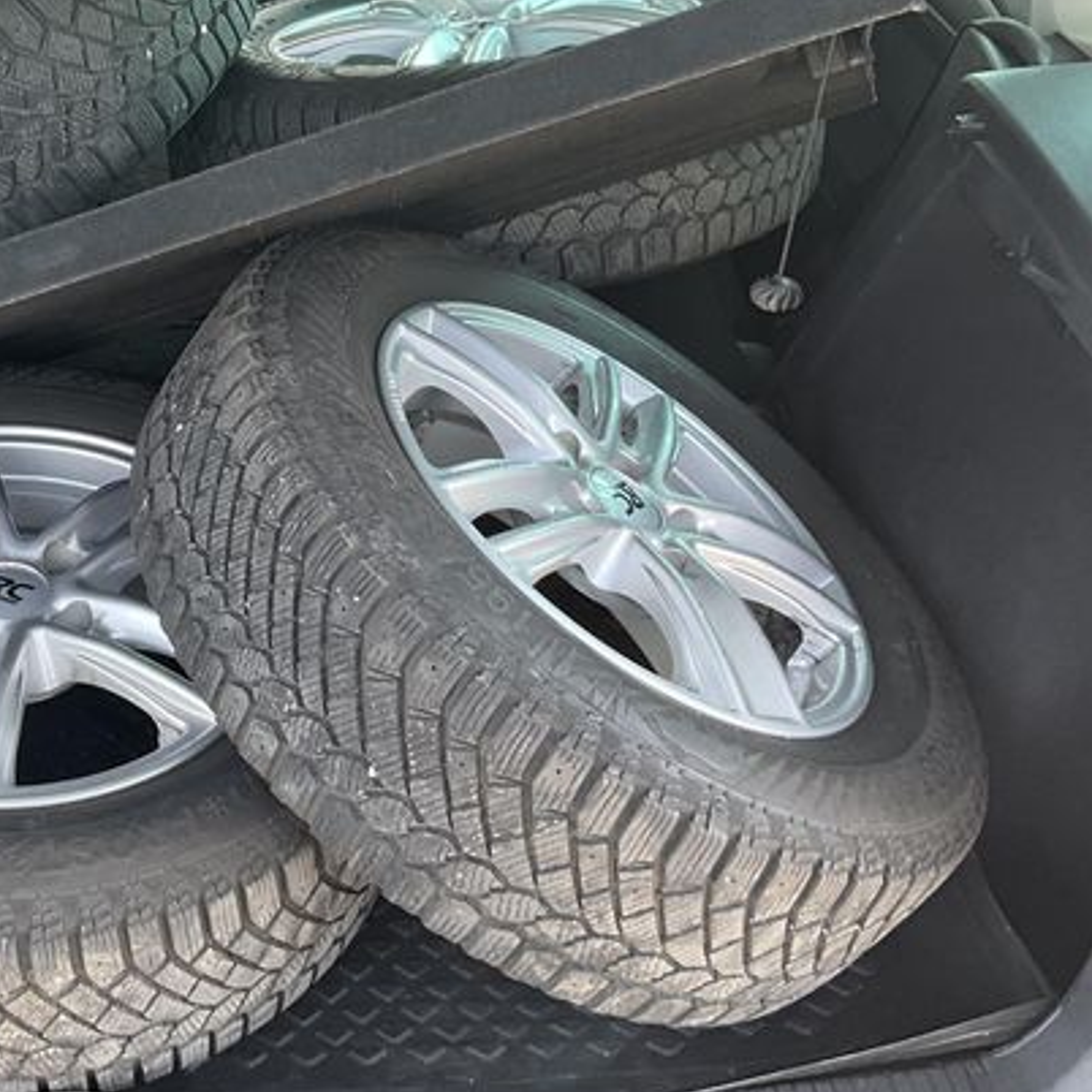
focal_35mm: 51
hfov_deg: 32.3
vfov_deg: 33.2
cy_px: 416
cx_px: 185
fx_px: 1820
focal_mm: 3
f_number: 1.8
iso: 50
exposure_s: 1/122
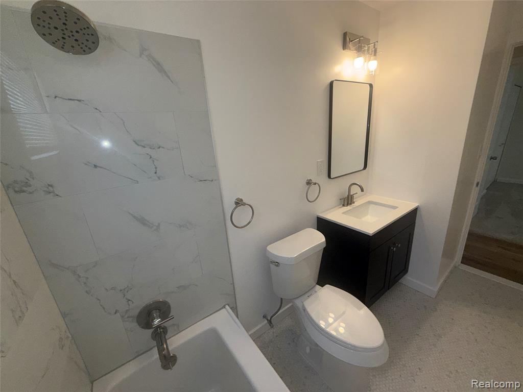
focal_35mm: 14
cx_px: 262
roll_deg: +4.6
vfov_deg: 85.7
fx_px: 212
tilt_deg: -17.4
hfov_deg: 102.1
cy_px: 196
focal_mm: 2.22
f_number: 2.2
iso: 64
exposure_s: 1/122
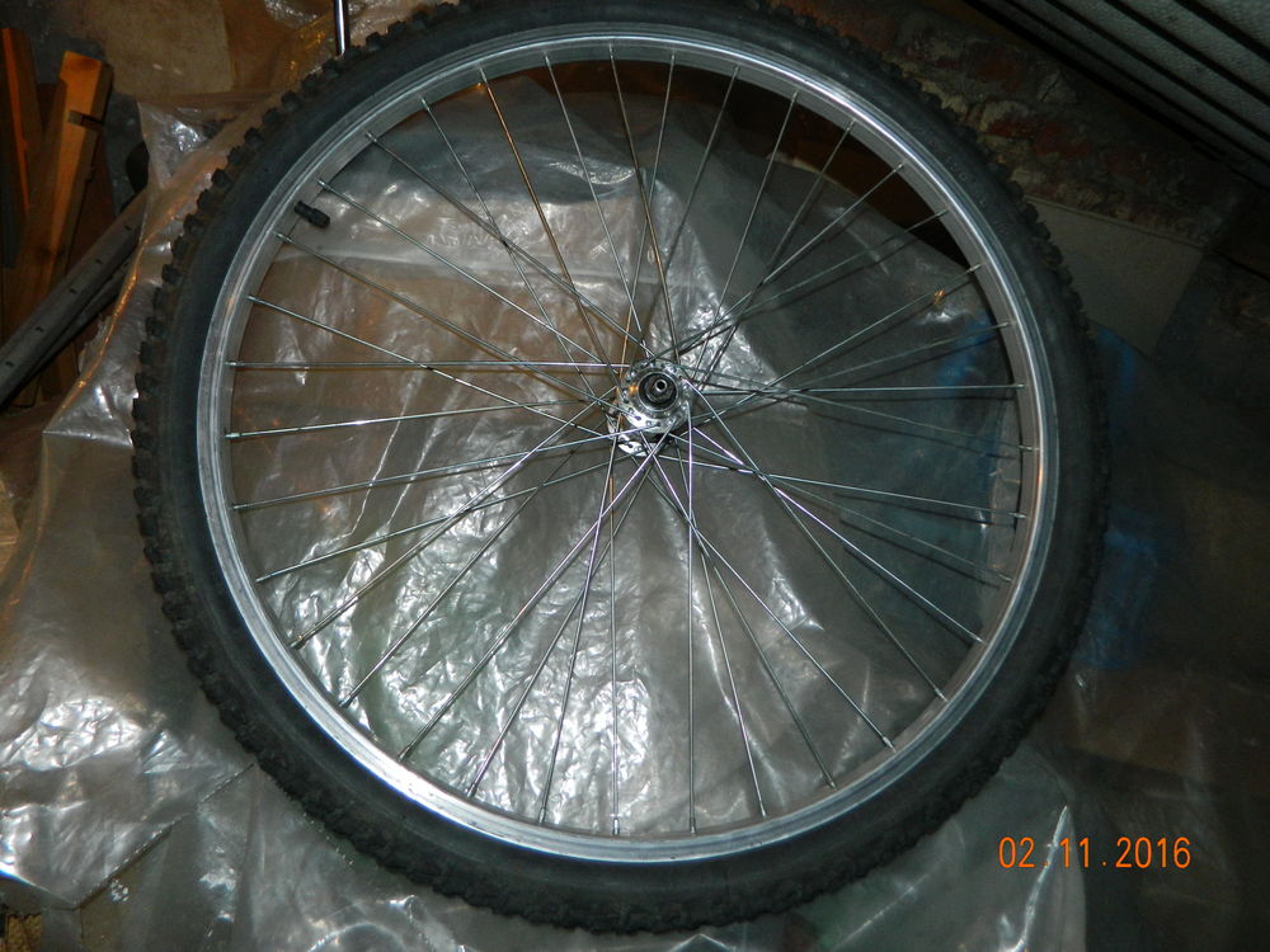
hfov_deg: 69.4
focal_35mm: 25
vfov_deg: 54.9
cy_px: 476
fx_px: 917
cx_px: 635
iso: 200
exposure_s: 1/30
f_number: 3.1
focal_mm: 4.5
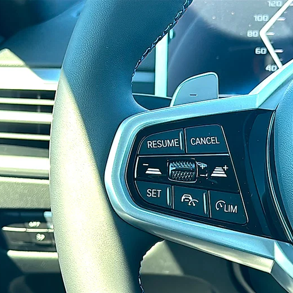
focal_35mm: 58
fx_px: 555
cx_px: 175
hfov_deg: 29.5
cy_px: 146
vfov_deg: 29.6
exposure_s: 1/292
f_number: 1.78
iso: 125
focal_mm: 6.86
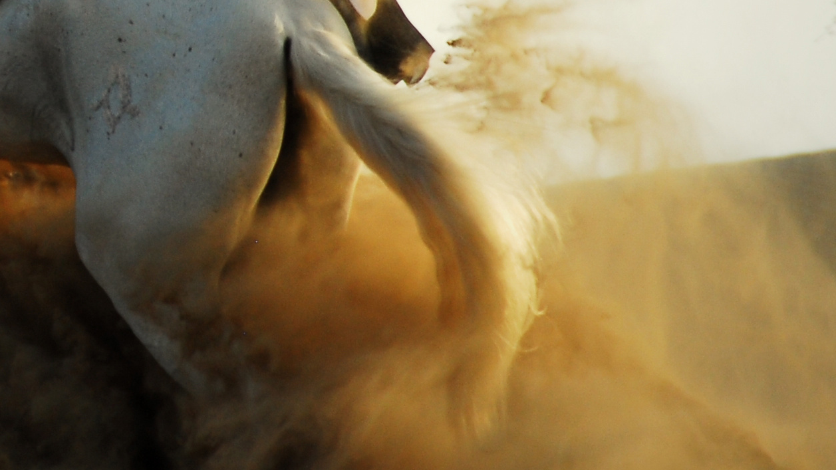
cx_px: -207
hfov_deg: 2.2
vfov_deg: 1.3
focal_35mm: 969
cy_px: -170
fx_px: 21480
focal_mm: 200
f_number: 5.6
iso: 250
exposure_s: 1/800
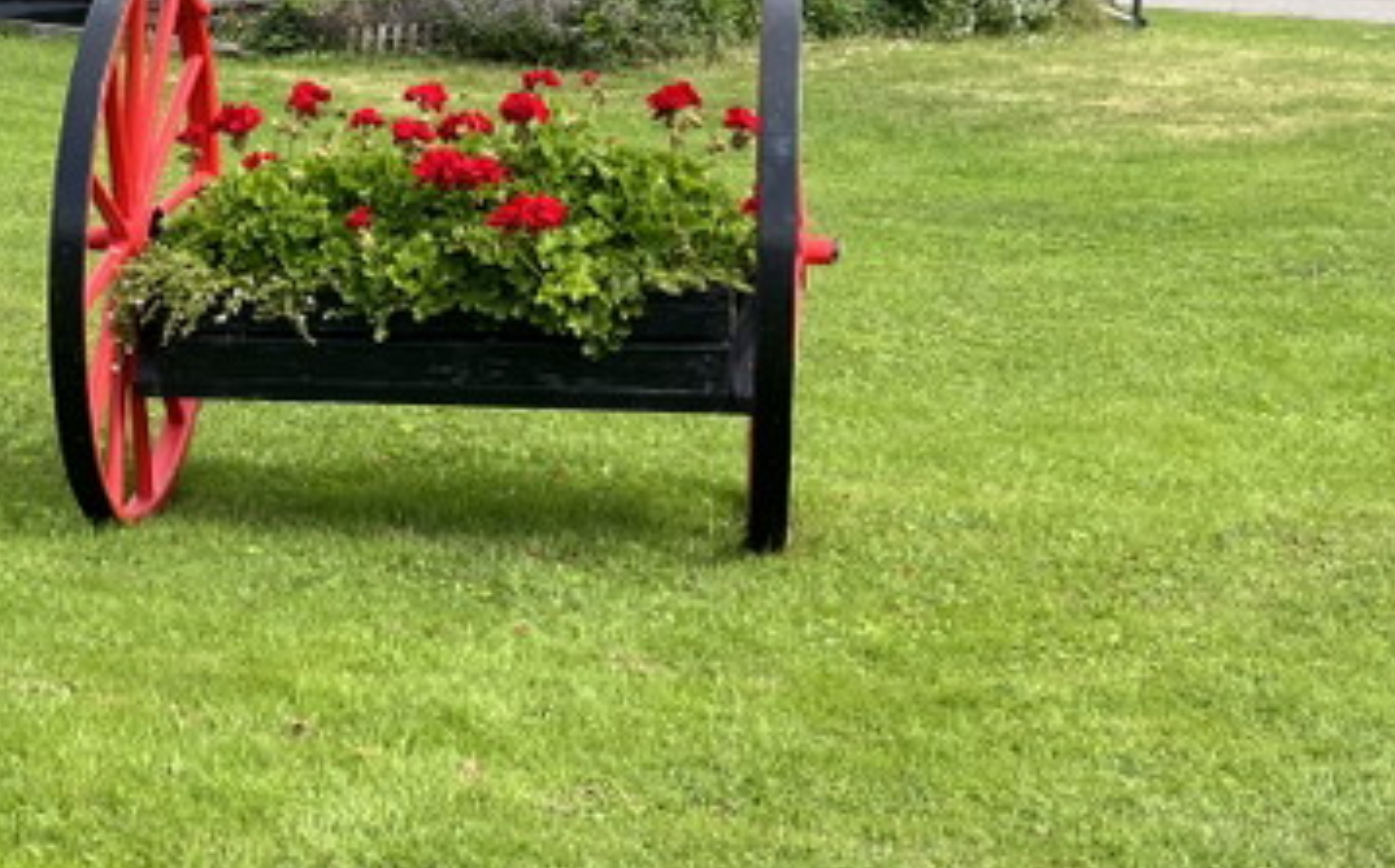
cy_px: 175
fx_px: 2811
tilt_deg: -7.4
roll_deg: +1.7
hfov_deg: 26.7
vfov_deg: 17.4
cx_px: 78
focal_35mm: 74
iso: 50
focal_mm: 5.1
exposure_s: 1/1477
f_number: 1.6
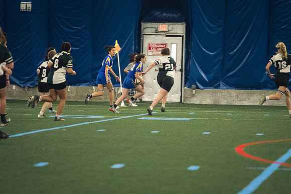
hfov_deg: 6.9
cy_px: 97
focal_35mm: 300
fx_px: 2424
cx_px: 146
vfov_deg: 4.6
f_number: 2.8
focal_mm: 200
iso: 10000
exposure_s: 1/500
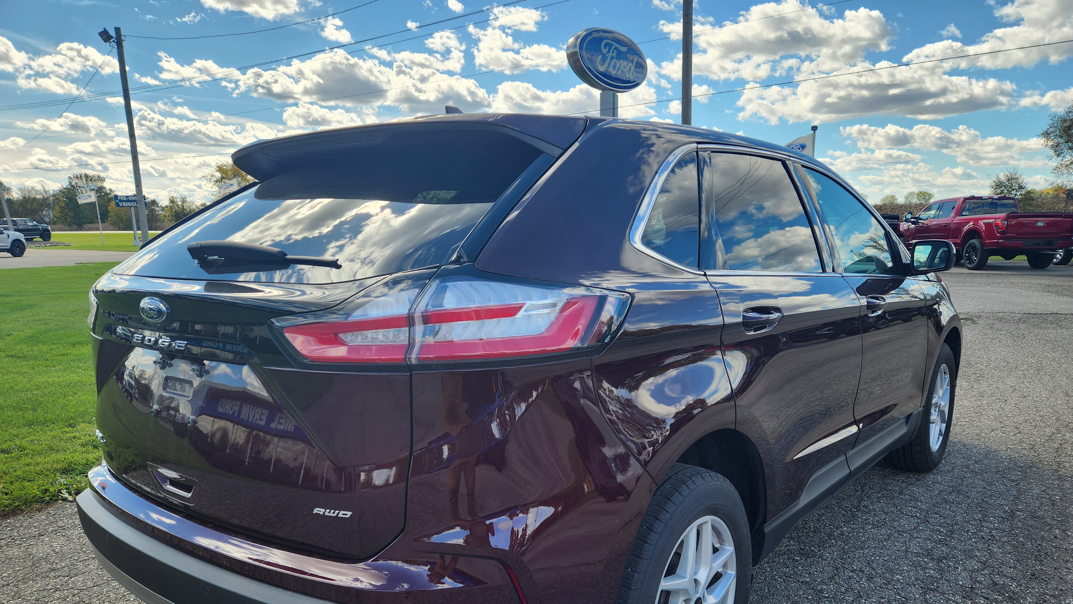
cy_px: 390
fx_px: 740
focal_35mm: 26
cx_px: 538
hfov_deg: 71.9
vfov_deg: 43.9
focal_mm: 5.4
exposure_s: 1/820
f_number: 1.8
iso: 20
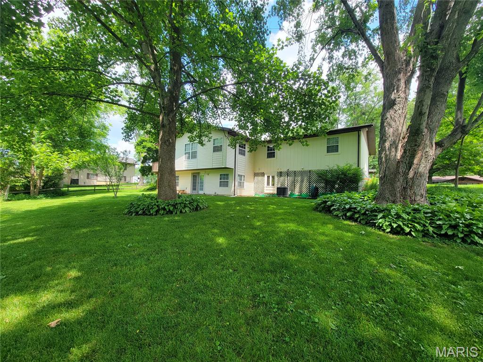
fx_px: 181
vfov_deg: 89.9
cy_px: 181
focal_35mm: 13
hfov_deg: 106.2
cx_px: 242
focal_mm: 2.2
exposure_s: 1/269
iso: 50
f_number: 2.2
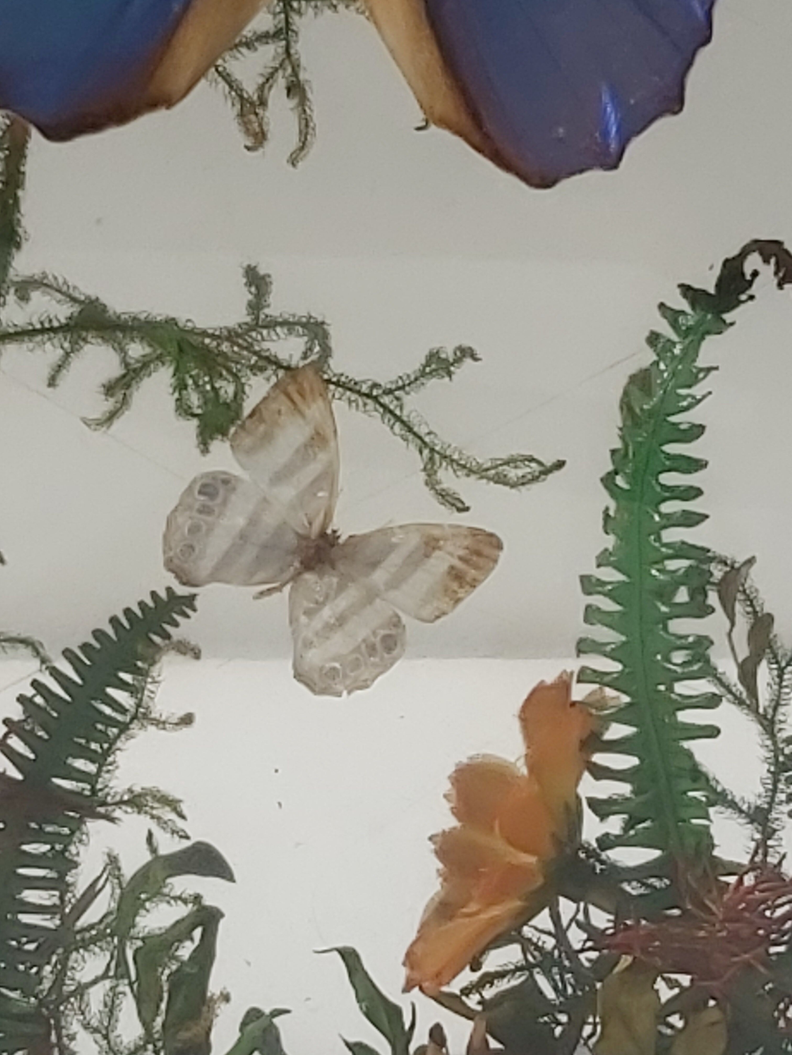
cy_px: 528
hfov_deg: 53.1
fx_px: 793
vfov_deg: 67.3
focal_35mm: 26
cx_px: 396
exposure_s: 1/6681
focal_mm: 3.92
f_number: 1.7
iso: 64
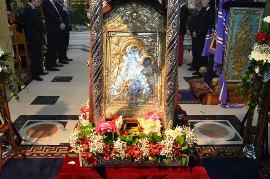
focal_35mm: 36
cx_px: 135
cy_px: 90
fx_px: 269
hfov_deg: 53.2
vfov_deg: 36.7
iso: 800
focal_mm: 24
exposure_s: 1/50
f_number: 4
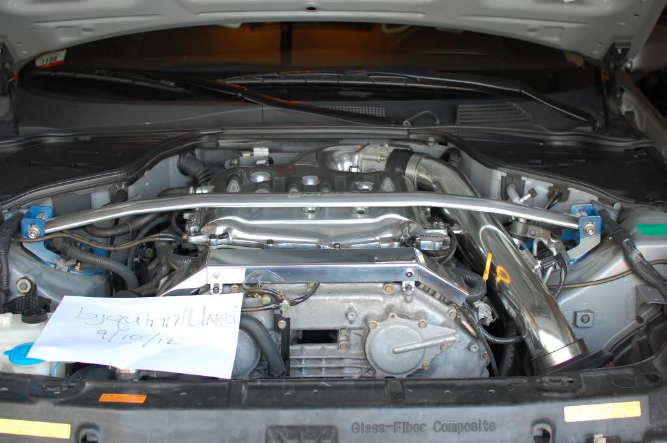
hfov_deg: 37.9
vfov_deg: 25.7
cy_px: 222
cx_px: 334
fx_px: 972
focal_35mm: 52
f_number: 3.5
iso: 400
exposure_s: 1/50
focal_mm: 35
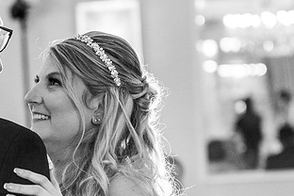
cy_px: 149
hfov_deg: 9.8
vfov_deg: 6.6
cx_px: 22
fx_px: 1699
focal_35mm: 208
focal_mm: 75
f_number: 3.2
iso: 4000
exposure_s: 1/160
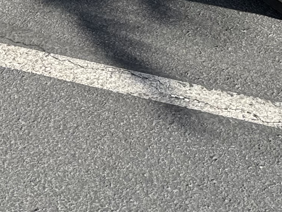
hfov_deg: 14.9
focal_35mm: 130
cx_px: -16
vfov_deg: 10.4
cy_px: -229
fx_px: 1059
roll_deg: +1.5
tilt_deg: -15.8
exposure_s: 1/2232
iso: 80
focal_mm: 6.76
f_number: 1.78
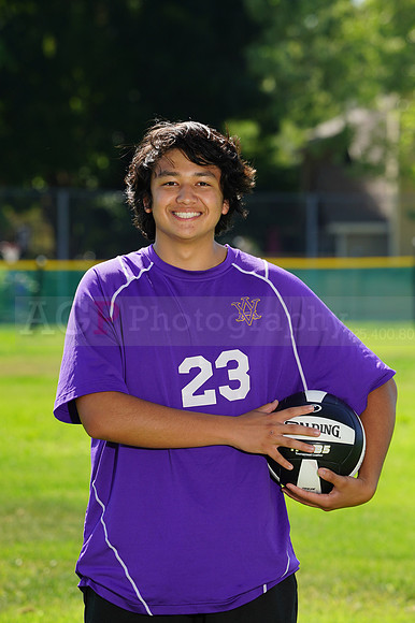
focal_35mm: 279
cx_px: 208
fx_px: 4830
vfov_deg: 7.4
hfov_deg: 4.9
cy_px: 312
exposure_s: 1/200
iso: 200
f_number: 11
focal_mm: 279
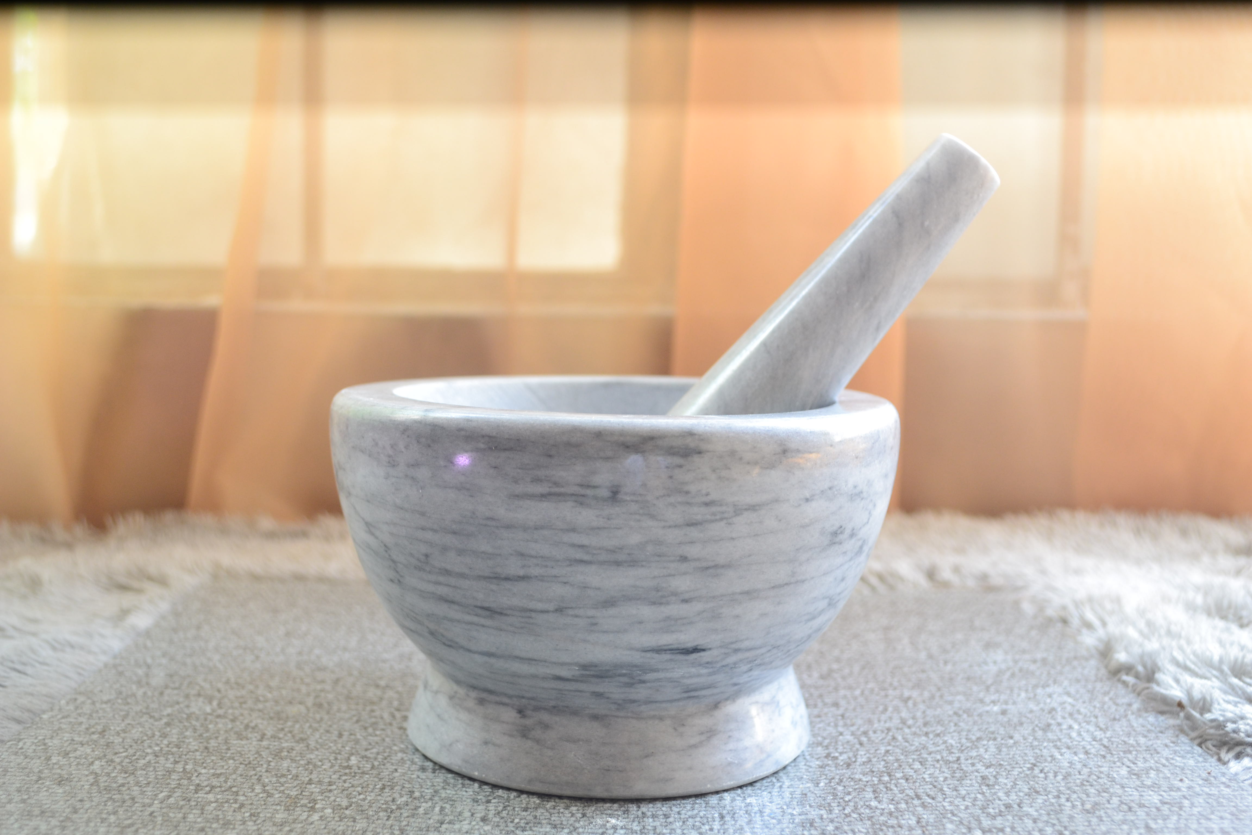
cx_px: 626
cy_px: 418
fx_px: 1356
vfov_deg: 34.2
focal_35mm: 39
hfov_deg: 49.6
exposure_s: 1/60
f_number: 8
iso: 500
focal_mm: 26
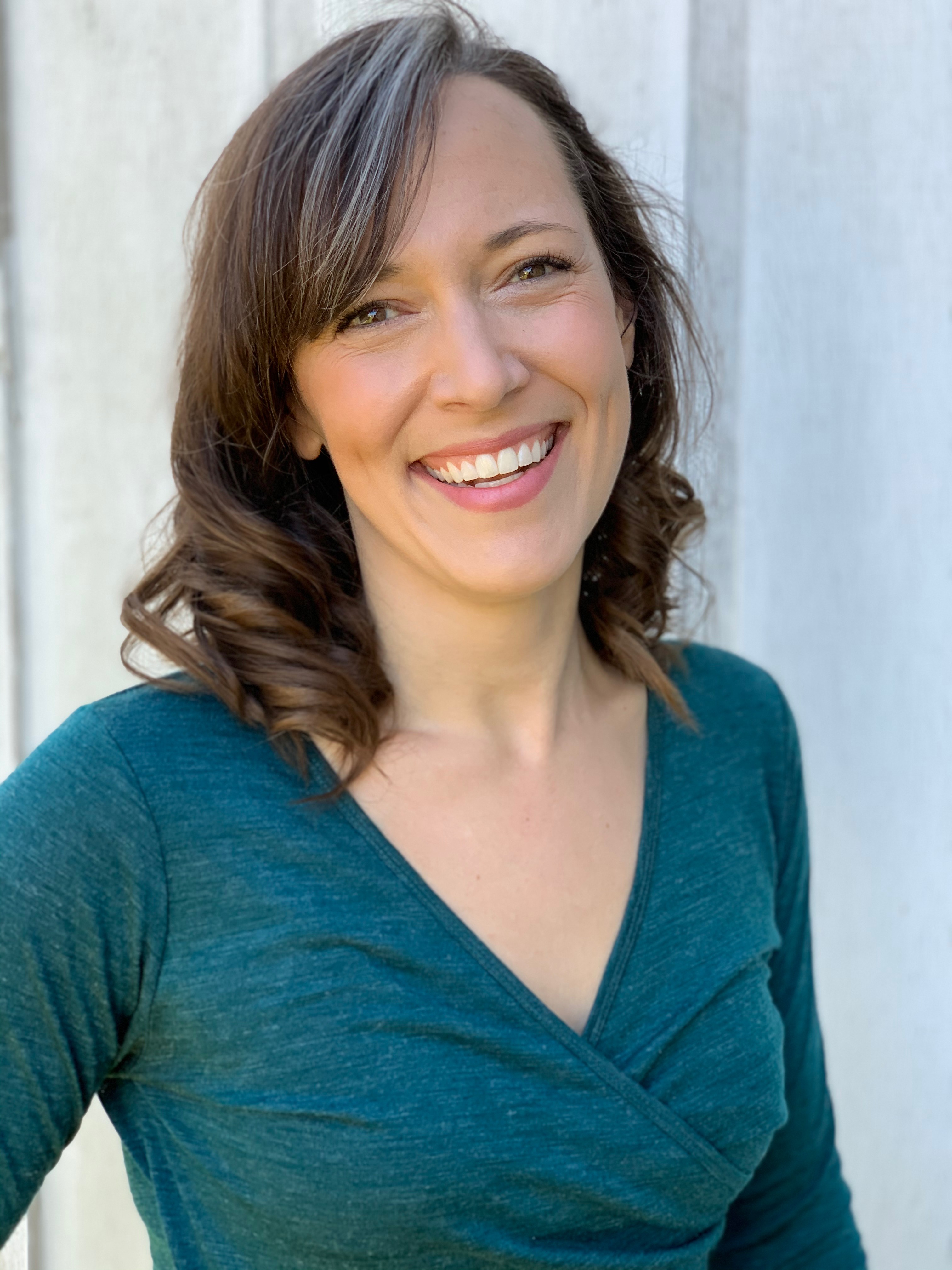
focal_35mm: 52
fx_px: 1907
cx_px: 476
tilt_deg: -7.7
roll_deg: -0.5
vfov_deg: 36.8
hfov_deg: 28.0
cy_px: 635
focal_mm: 6
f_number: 2.4
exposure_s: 1/122
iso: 40
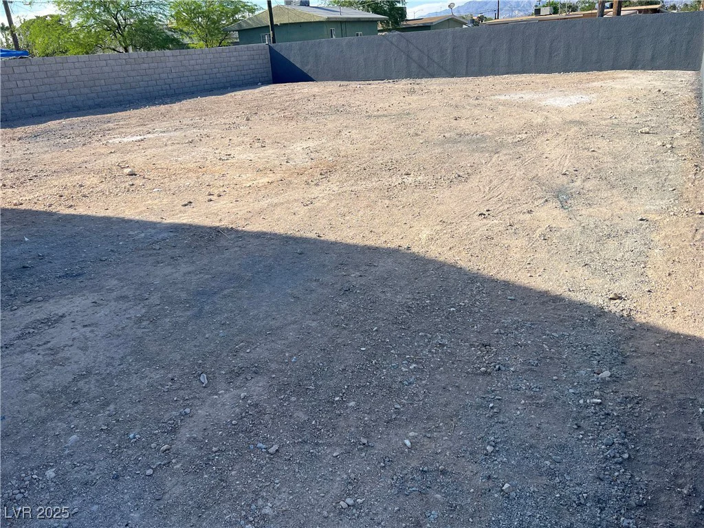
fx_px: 529
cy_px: 264
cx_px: 352
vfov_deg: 53.1
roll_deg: +4.0
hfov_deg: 67.3
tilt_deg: -21.3
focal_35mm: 26
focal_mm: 5.7
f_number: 1.5
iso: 50
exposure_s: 1/2632
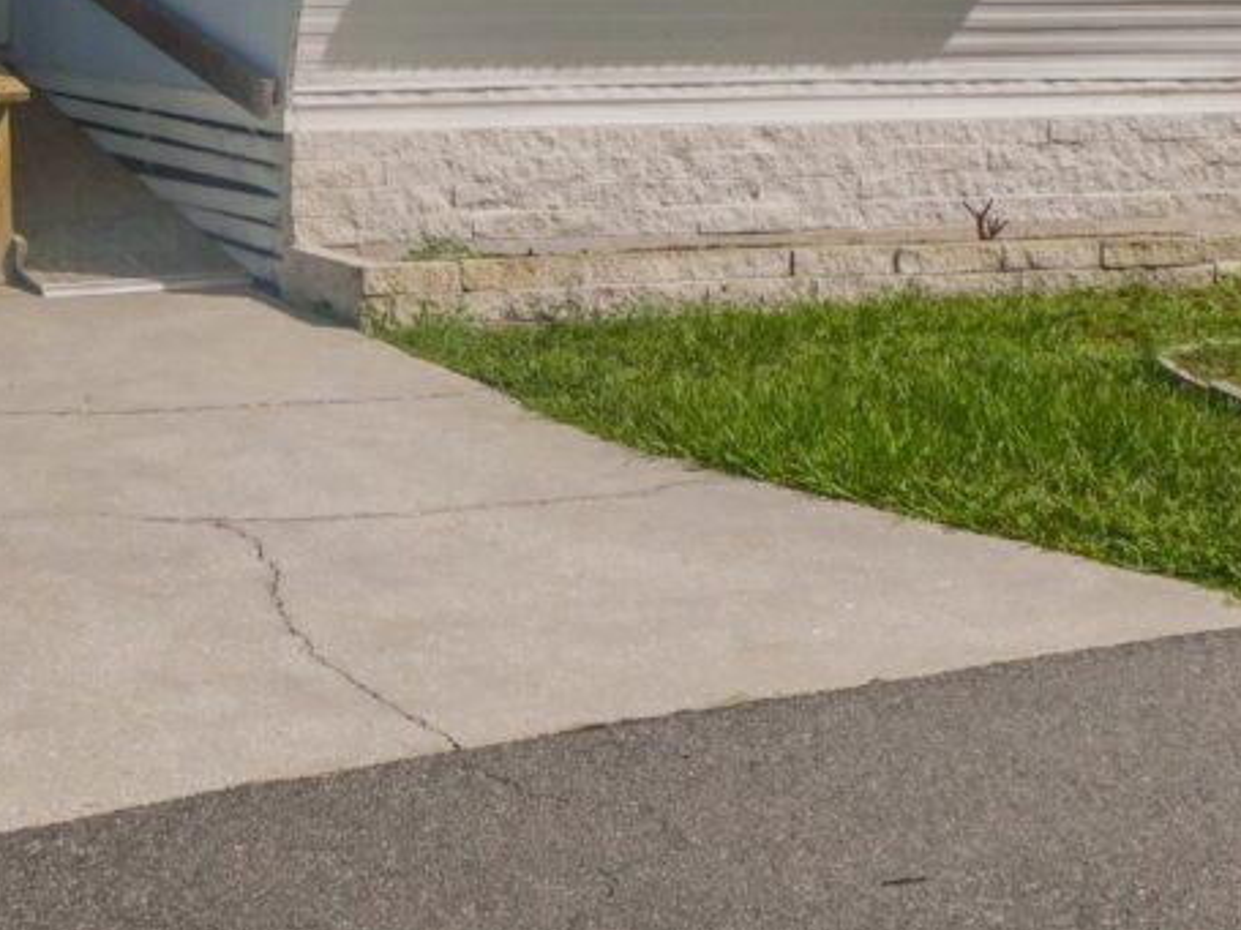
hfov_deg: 23.8
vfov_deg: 17.6
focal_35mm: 81
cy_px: -76
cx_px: 245
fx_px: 2903
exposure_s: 1/500
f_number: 7
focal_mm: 6.3
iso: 125
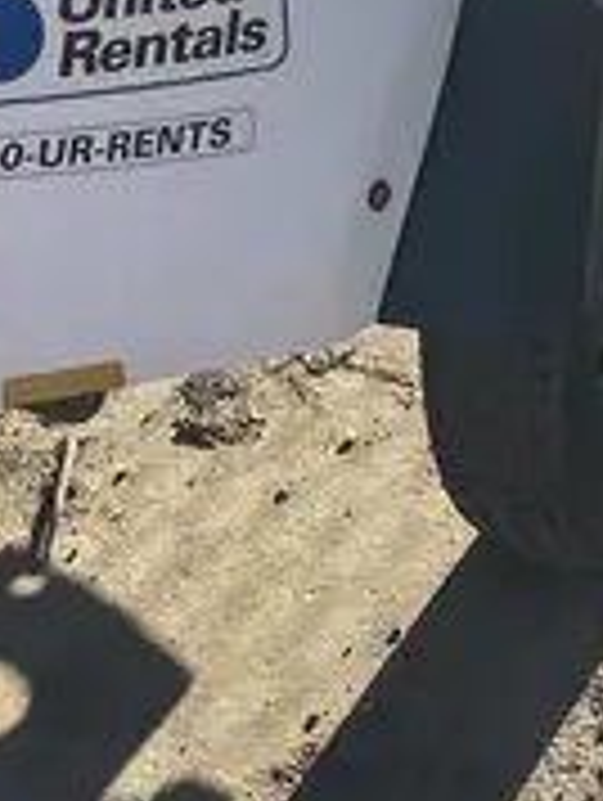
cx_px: -27
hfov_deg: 13.6
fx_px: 2479
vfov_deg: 15.4
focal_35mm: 107
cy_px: -713
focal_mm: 4.2
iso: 32
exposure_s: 1/2092
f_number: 1.6
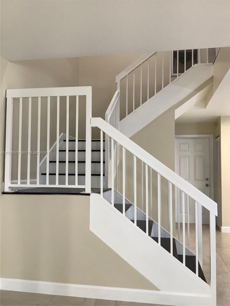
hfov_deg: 45.4
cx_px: 115
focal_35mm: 31
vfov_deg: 58.4
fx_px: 275
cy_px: 153
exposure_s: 1/50
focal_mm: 3.3
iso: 80
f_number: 2.4
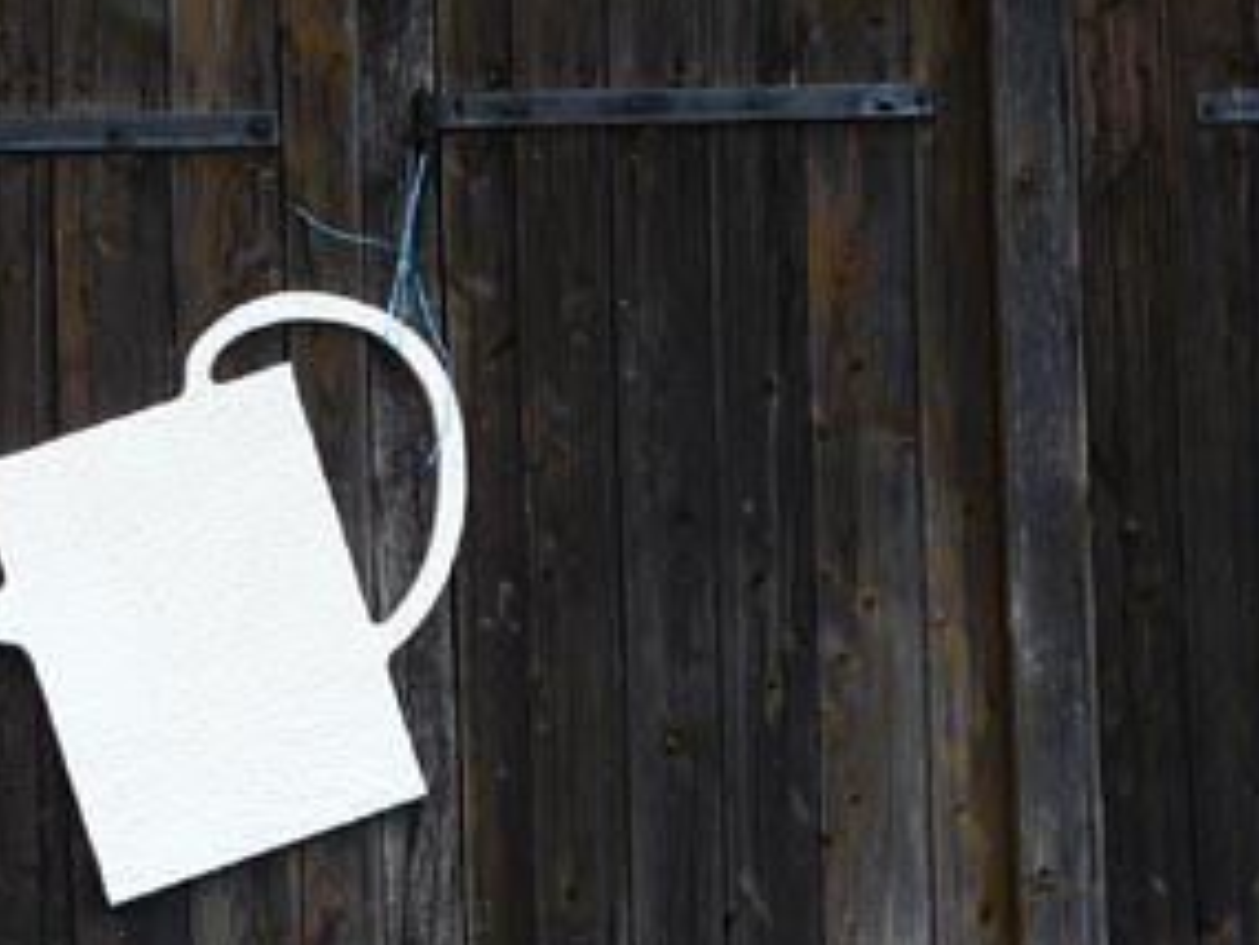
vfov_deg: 7.3
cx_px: 84
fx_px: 7423
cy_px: 693
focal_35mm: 204
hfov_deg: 9.6
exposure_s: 1/250
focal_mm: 10
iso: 100
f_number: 4
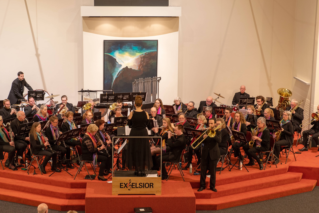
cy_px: 124
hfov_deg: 26.0
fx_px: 691
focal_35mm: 78
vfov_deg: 17.5
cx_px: 135
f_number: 5.6
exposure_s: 1/20
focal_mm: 55
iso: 800
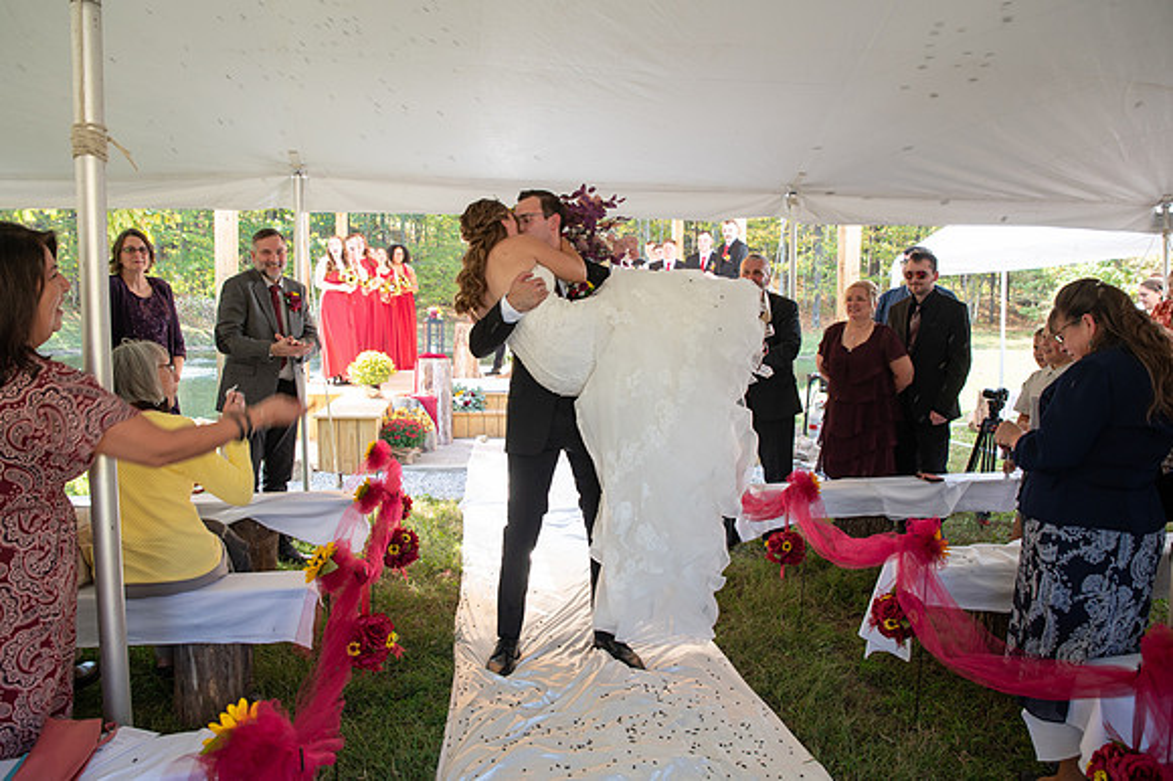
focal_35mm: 25
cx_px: 586
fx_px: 824
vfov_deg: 50.7
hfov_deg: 70.9
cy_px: 390
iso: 250
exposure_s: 1/160
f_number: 4
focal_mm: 24
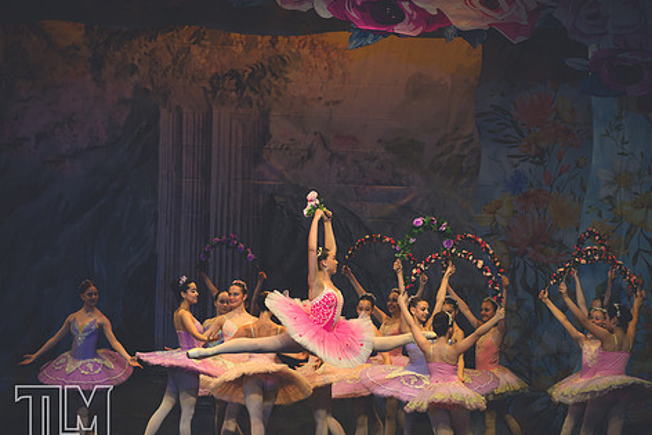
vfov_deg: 7.7
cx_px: 365
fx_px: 3225
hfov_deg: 11.5
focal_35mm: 178
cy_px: 256
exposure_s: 1/500
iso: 560
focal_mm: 145
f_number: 2.8
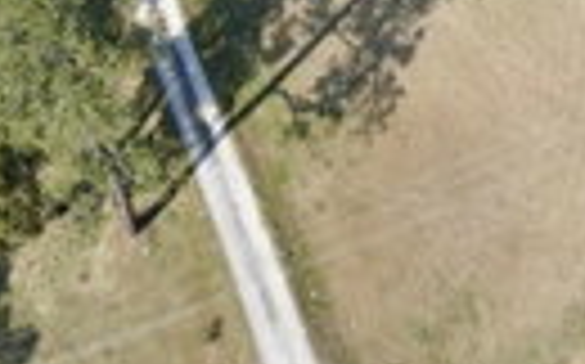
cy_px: -427
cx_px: 596
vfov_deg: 9.6
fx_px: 1991
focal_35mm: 125
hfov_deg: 16.3
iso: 100
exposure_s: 1/400
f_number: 2.8
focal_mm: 4.5
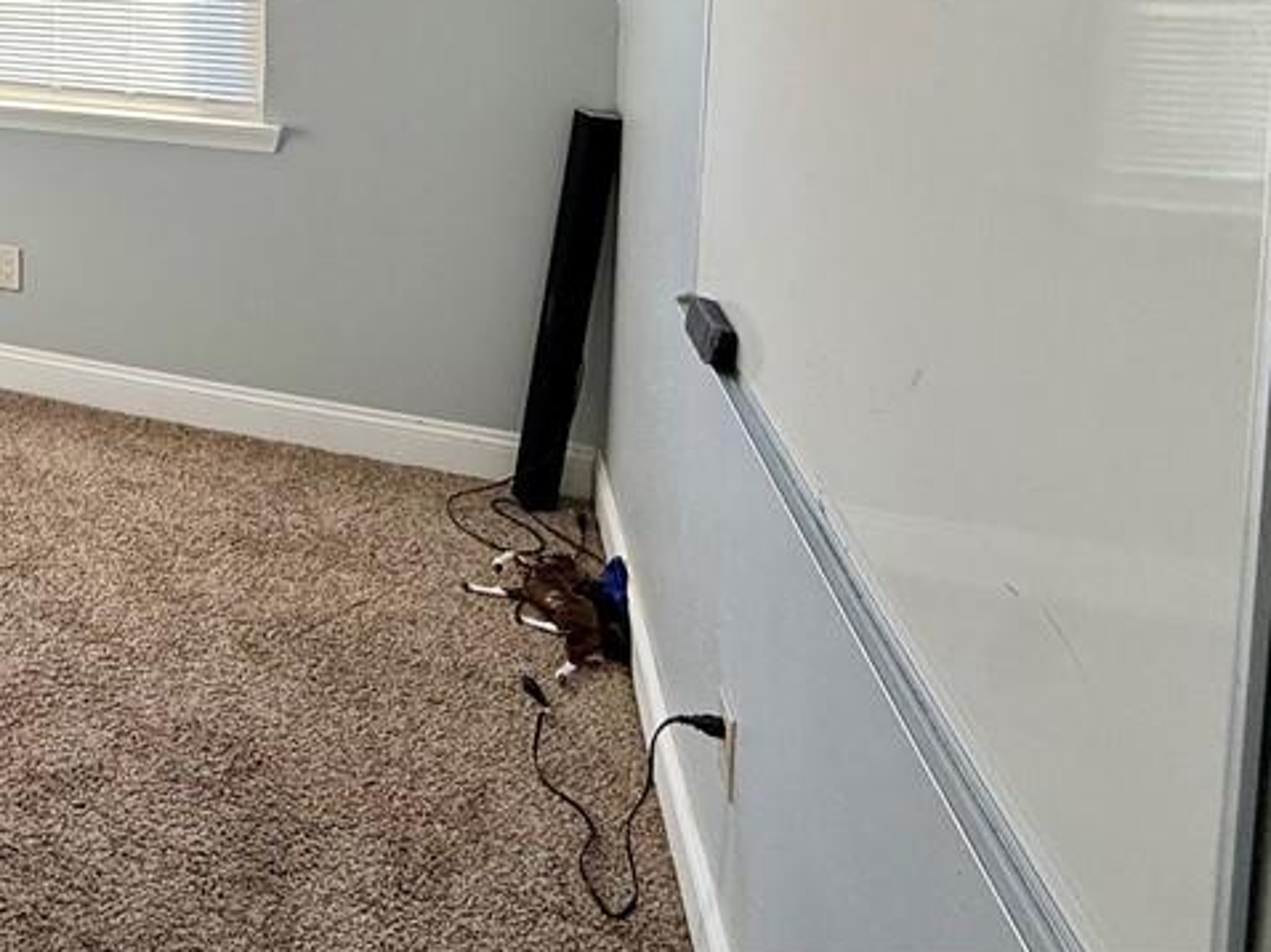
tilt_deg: -3.0
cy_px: -61
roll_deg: +0.0
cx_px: 40
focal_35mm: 30
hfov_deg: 50.3
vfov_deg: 39.4
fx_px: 1101
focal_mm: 2.22
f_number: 2.2
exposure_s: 1/178
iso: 64
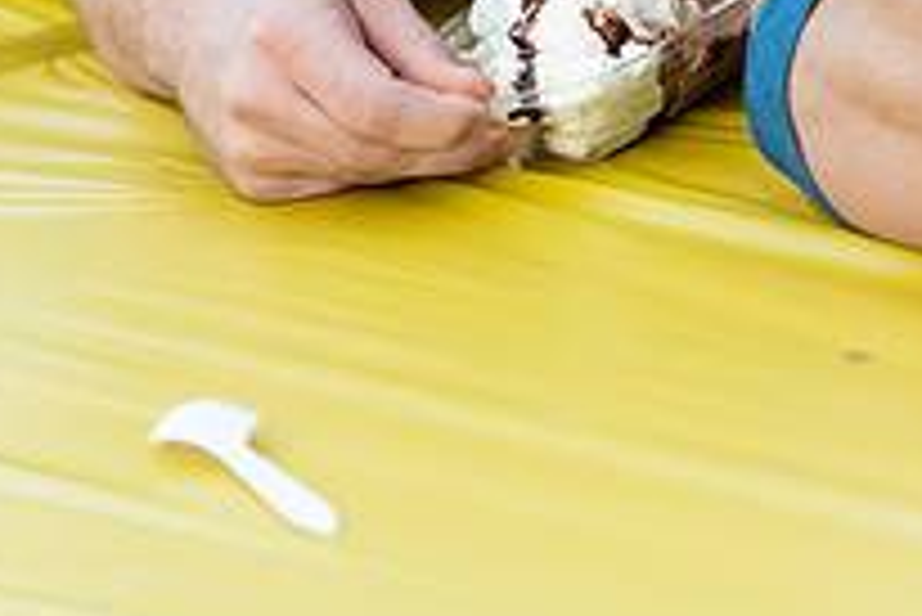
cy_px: -128
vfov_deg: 5.3
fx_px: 6663
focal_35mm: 260
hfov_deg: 7.9
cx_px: 625
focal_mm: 92
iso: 800
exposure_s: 1/320
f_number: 4
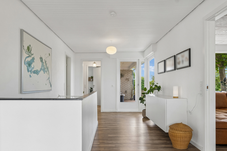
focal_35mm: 27
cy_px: 85
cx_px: 109
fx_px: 170
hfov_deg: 67.3
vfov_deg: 47.8
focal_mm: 16
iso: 200
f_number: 8
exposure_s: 1/40
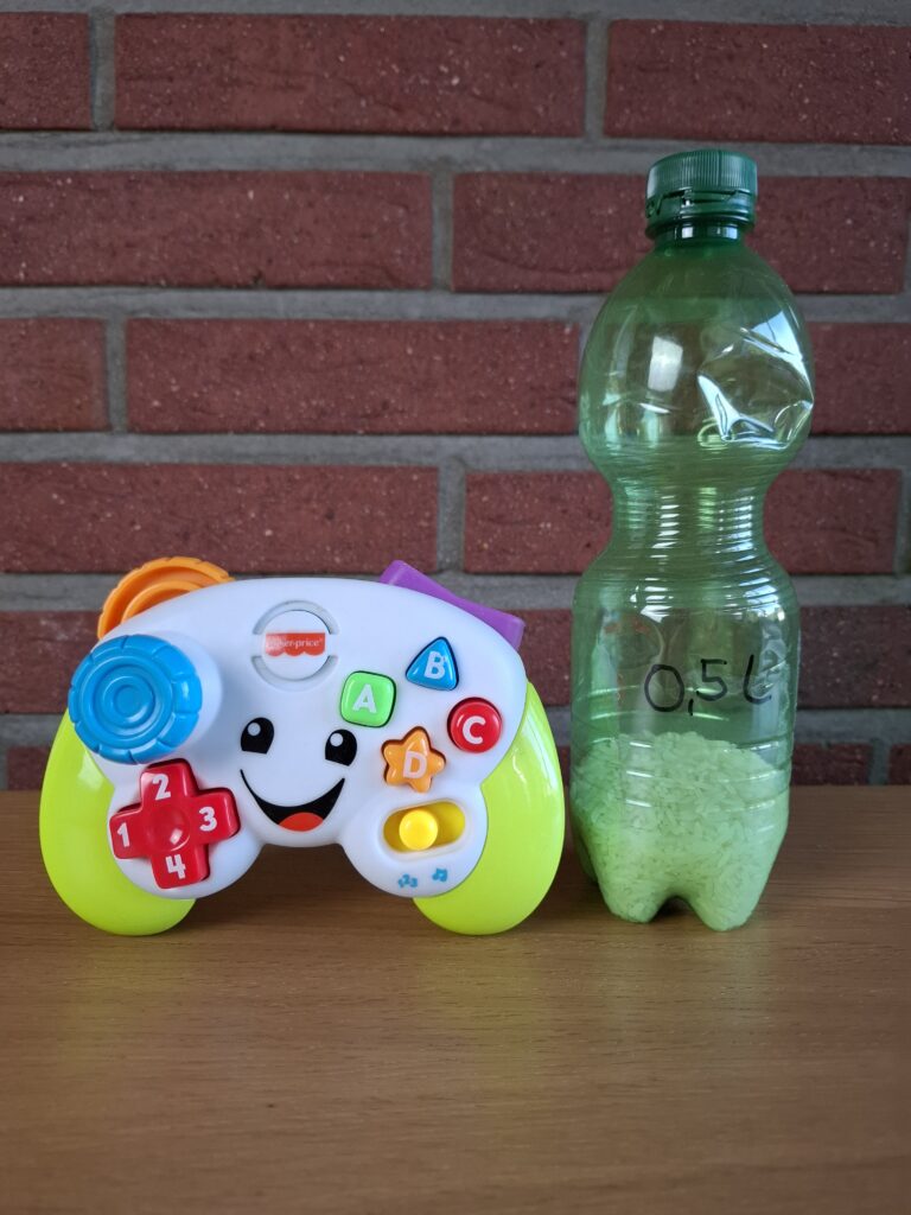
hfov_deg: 58.9
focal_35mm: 23
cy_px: 608
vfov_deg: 73.9
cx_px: 456
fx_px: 807
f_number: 1.8
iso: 160
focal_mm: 5.54
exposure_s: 1/100
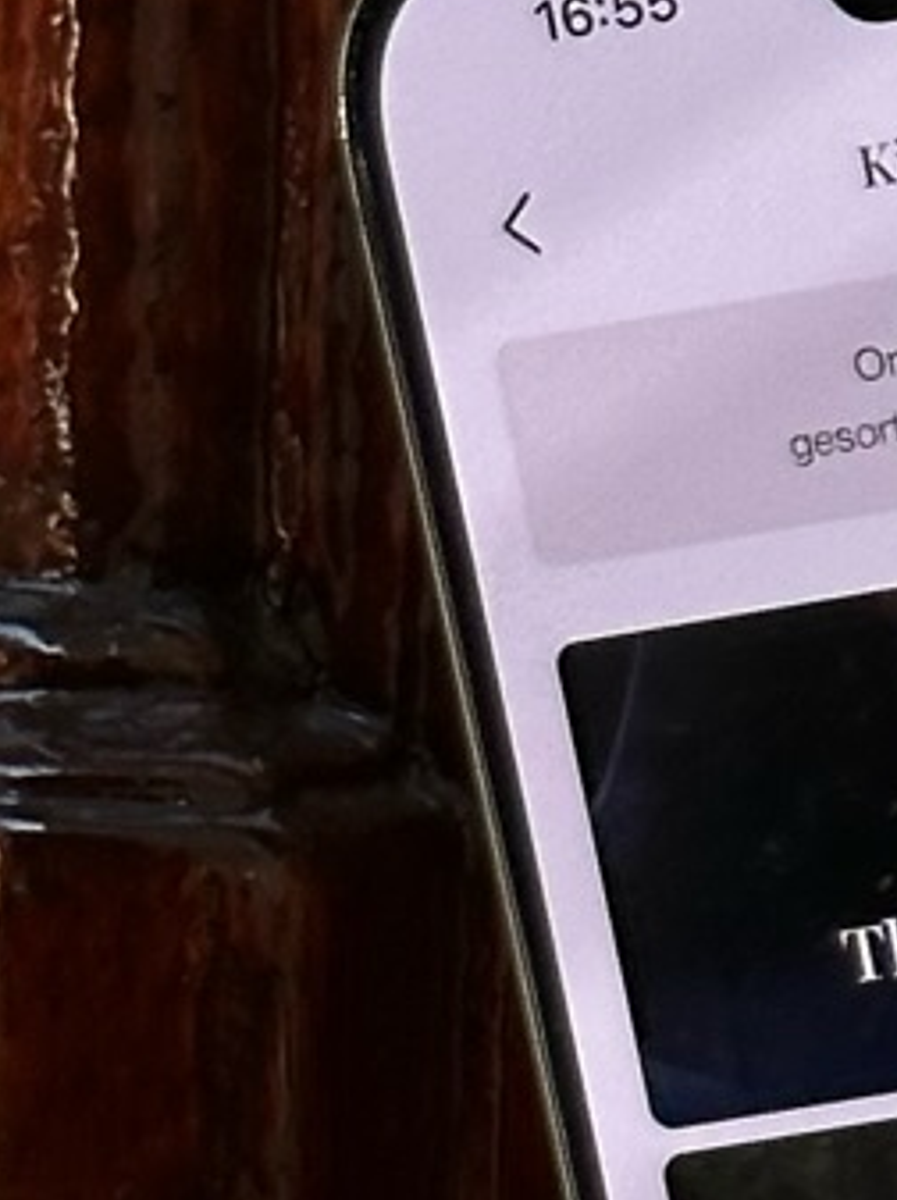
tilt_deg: -11.5
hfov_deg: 4.9
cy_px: 2003
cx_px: 2143
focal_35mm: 292
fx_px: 10108
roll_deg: -4.6
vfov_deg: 6.7
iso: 64
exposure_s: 1/699
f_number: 1.78
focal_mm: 6.86
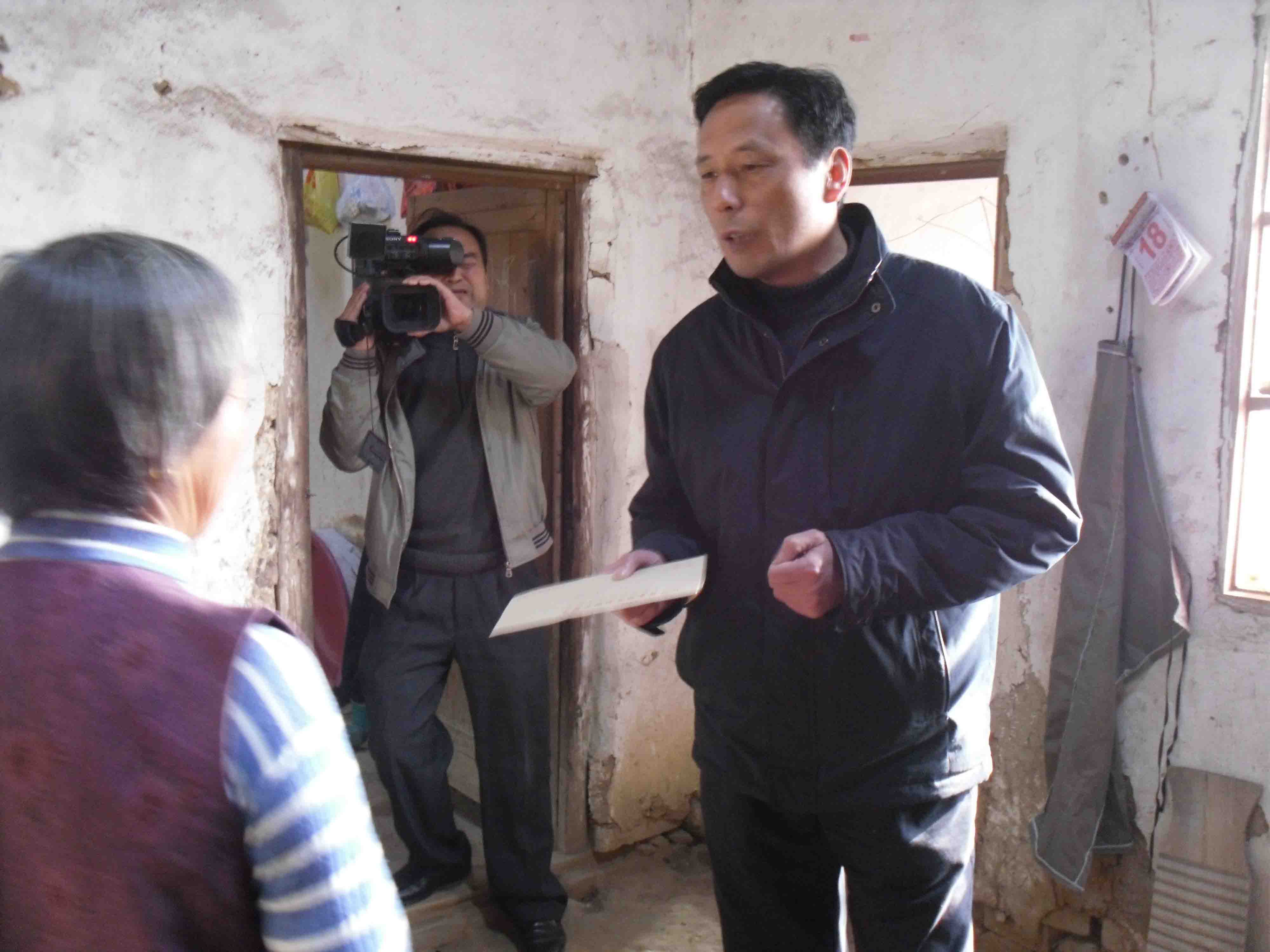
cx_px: 635
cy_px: 476
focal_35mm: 35
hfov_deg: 52.6
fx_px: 1284
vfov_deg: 40.7
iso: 400
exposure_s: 1/8
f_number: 3
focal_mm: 6.3
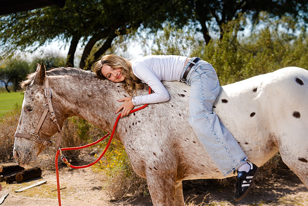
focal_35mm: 78
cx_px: 154
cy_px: 103
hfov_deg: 26.0
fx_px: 667
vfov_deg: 17.5
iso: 50
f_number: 5.6
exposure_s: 1/250
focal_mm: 78
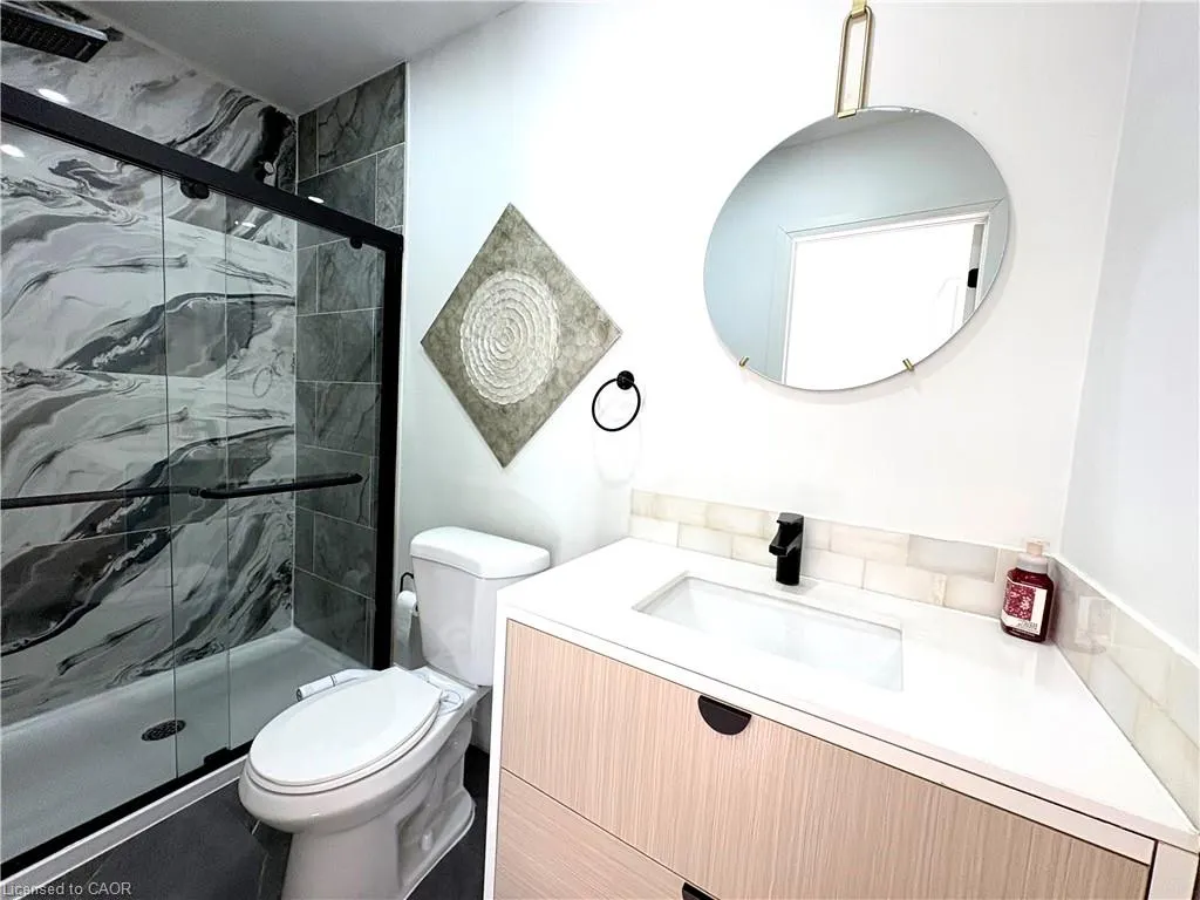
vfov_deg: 85.7
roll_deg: -3.3
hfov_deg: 102.1
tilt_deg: -4.1
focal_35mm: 14
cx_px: 600
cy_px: 450
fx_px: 485
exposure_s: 1/120
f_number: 2.2
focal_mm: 2.22
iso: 125
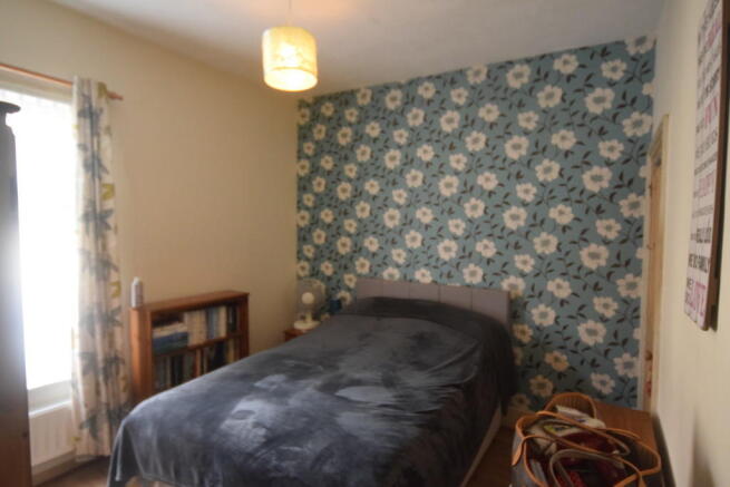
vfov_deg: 67.4
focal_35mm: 18
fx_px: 365
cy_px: 244
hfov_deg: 90.0
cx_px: 365
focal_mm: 12
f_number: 4.5
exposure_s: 1/60
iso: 3200
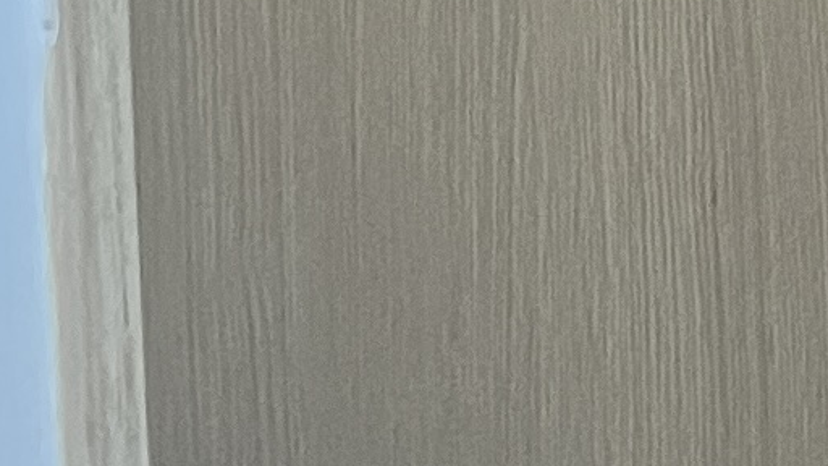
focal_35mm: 223
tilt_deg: -3.6
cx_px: 2282
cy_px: -1836
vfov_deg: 4.6
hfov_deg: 8.4
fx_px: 4896
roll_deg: +0.2
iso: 125
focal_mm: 5.7
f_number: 1.5
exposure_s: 1/84
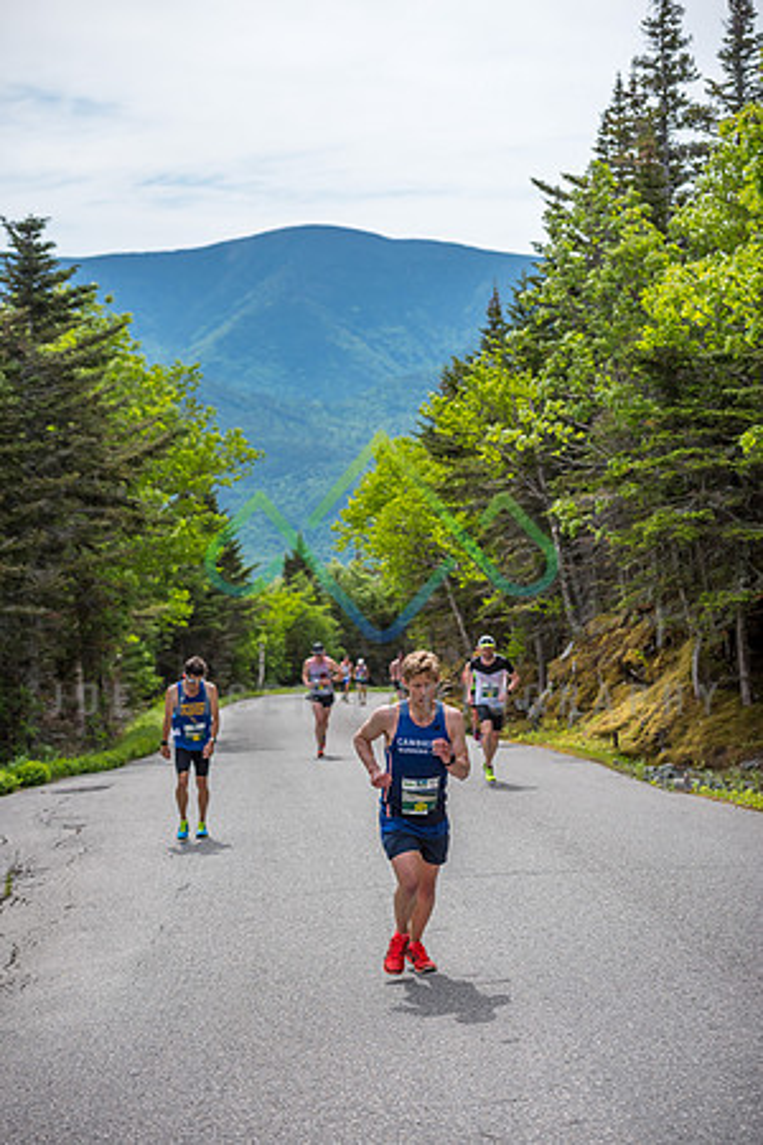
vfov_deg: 28.8
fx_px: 2225
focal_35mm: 70
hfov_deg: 19.5
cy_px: 572
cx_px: 382
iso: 400
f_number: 4
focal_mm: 70
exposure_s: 1/3200
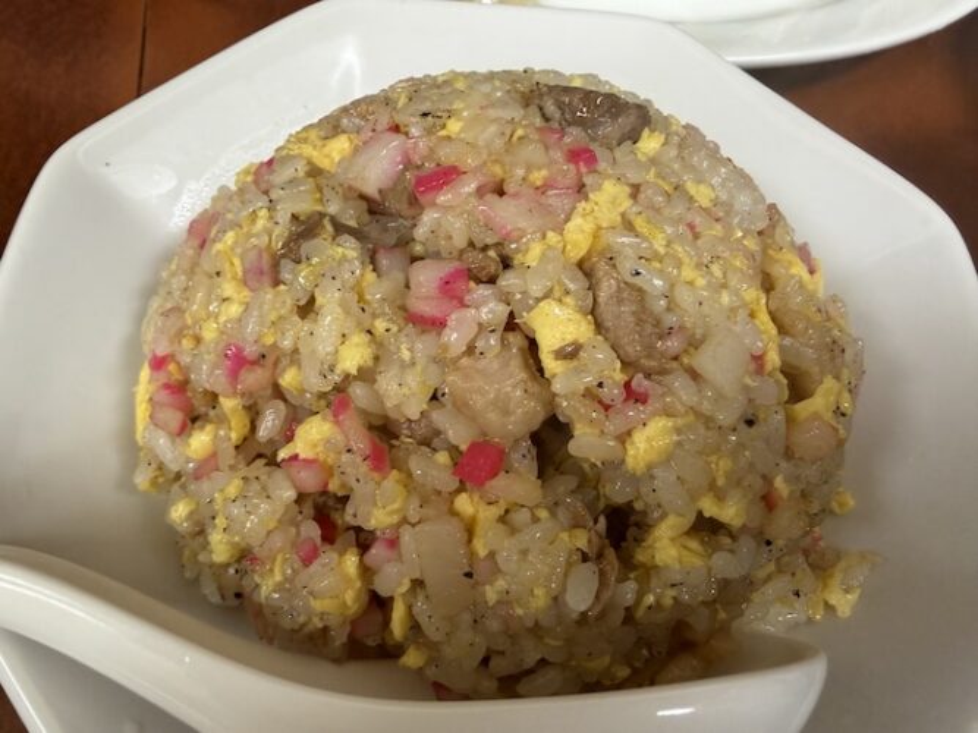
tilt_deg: -63.5
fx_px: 734
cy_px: 366
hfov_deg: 67.3
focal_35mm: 26
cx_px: 489
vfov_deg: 53.0
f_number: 2.2
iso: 200
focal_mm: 2.22
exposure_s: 1/50
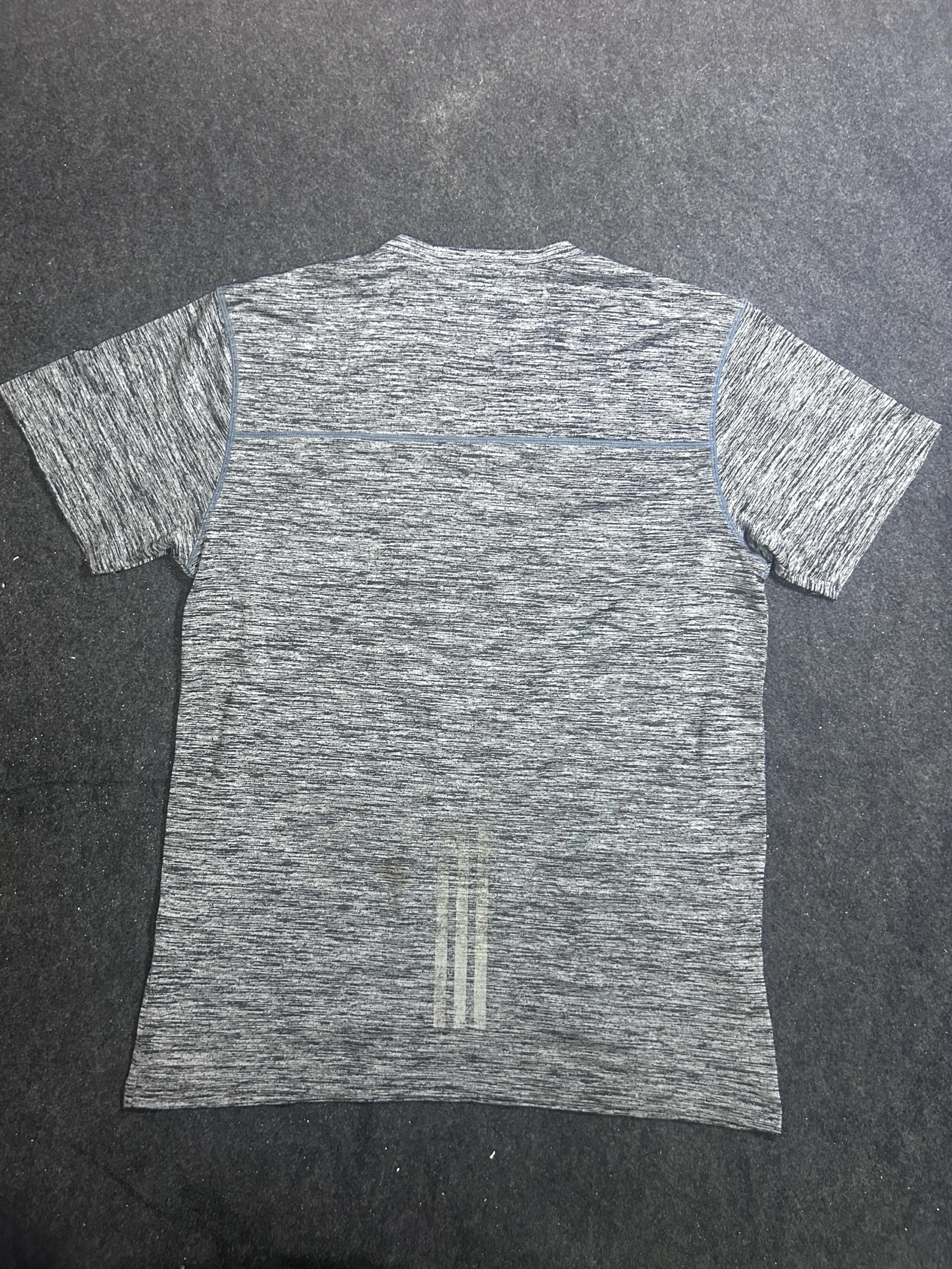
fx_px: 990
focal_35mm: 27
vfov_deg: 65.3
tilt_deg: -61.4
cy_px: 624
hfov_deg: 51.4
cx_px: 462
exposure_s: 1/50
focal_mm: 5.7
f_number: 1.5
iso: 250
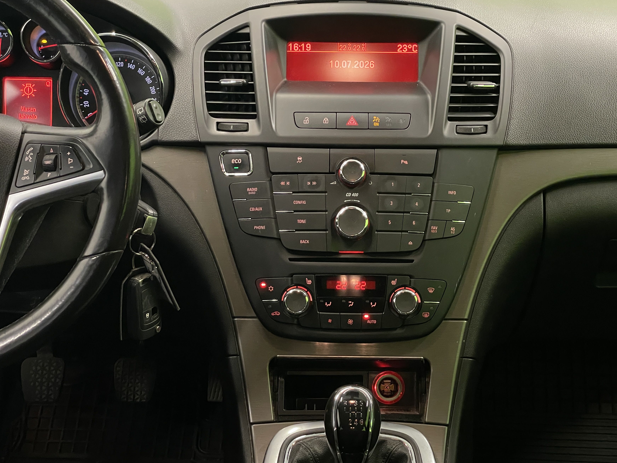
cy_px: 254
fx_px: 1070
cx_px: 351
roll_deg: -1.4
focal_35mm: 60
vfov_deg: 24.4
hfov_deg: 32.1
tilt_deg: -22.0
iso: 400
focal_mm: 6
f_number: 2
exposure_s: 1/50
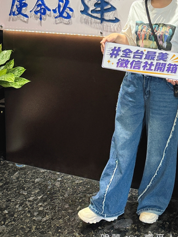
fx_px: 329
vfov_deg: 36.9
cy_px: 20
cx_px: 136
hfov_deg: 29.8
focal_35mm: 48
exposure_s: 1/120
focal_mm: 6.76
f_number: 1.78
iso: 200
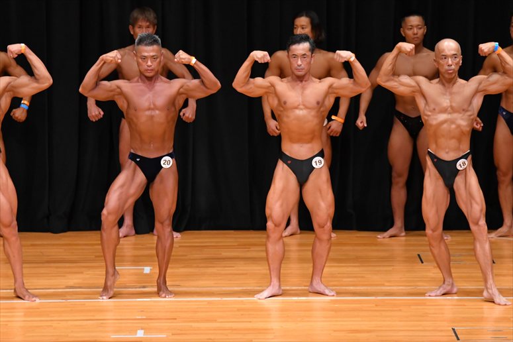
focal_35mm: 255
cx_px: 256
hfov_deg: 8.1
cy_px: 171
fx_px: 3632
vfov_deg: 5.4
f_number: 5.6
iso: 4000
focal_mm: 170
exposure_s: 1/400
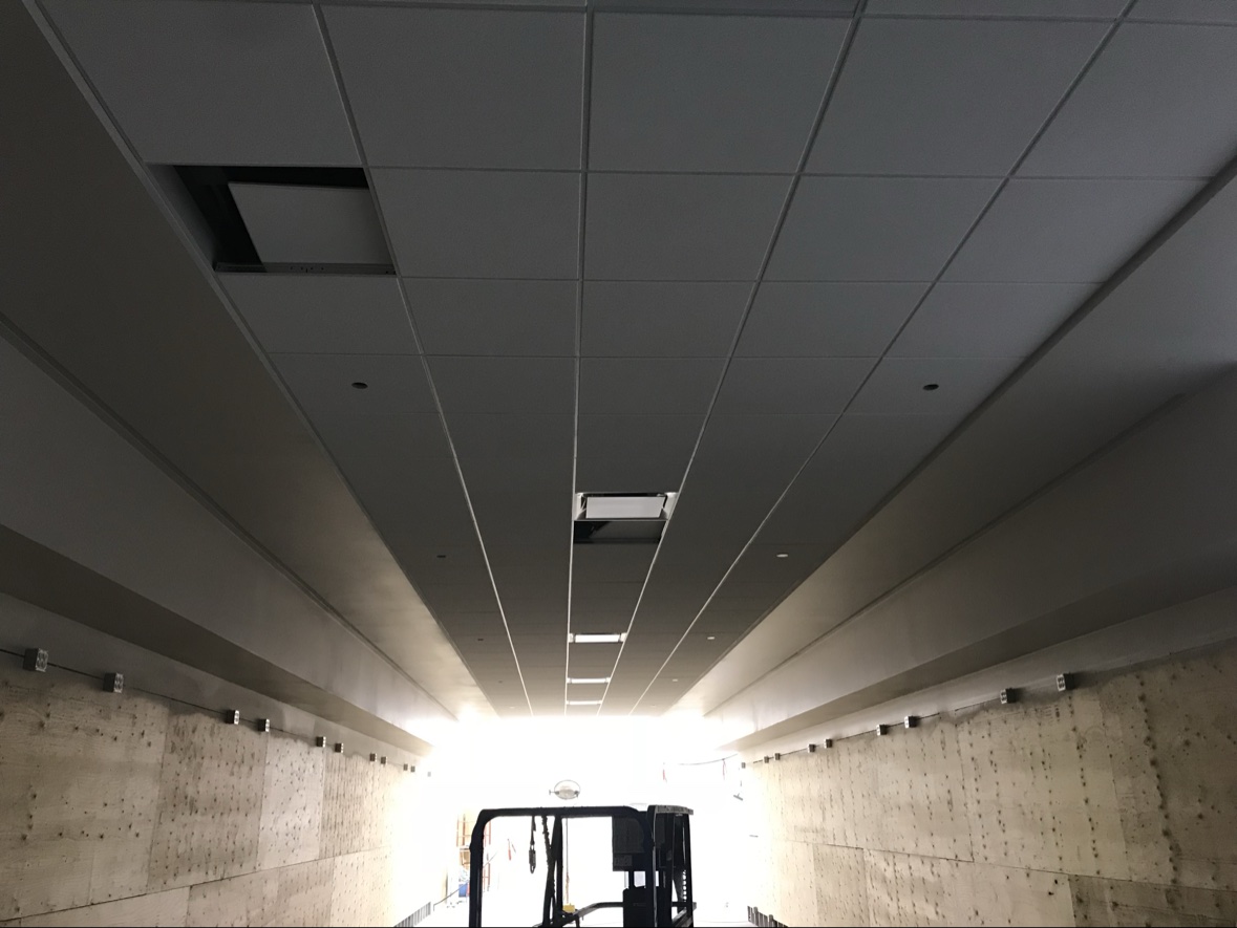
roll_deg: +0.2
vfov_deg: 49.8
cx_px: 618
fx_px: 1001
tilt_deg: +19.2
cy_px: 464
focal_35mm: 28
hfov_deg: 63.4
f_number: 1.8
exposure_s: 1/15
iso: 50
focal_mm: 3.99
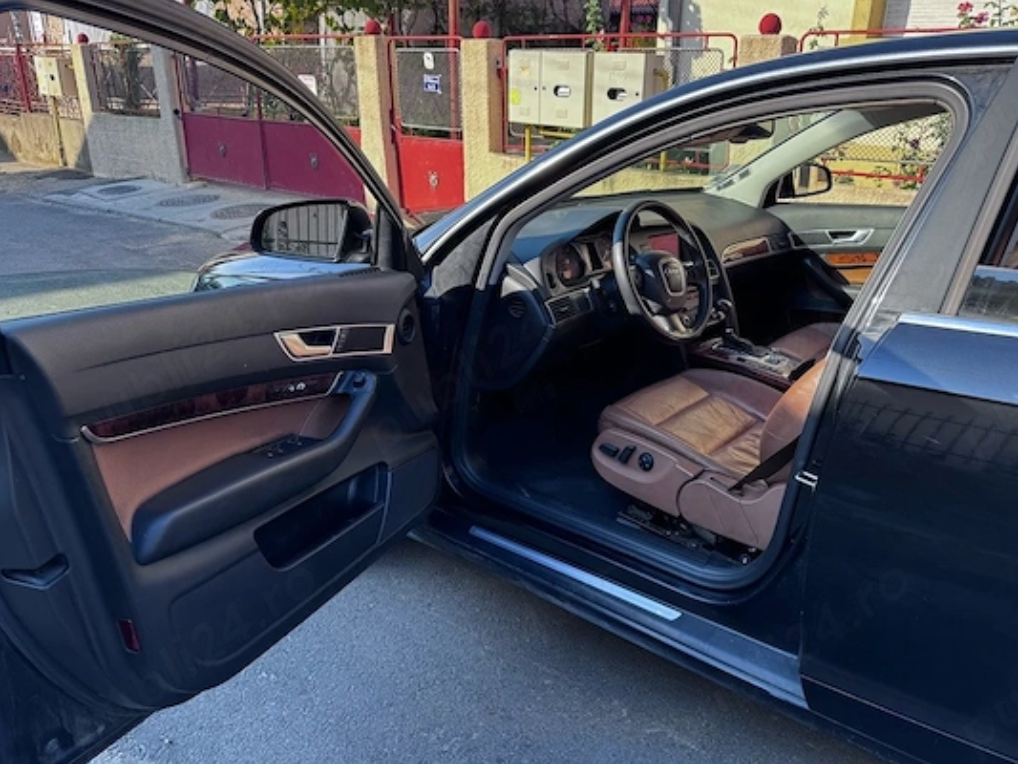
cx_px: 565
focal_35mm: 27
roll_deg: -1.7
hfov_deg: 65.1
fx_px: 794
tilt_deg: -20.1
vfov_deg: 51.4
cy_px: 369
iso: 80
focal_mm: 6.76
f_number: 1.78
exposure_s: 1/531
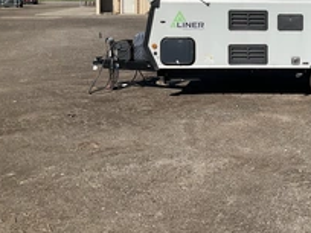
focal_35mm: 57
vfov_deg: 24.9
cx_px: 296
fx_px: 512
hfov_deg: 31.7
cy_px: 26
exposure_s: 1/2959
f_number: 1.8
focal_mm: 3
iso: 25
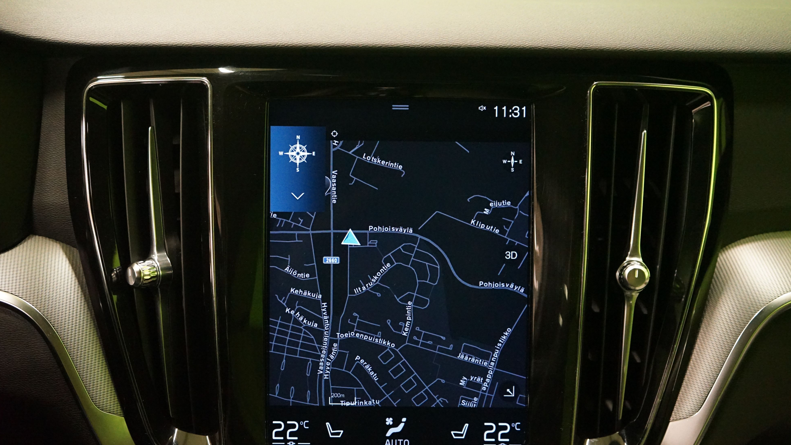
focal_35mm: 38
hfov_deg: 52.8
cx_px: 393
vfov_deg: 31.2
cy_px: 251
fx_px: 797
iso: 6400
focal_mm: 36
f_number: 4
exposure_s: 1/20
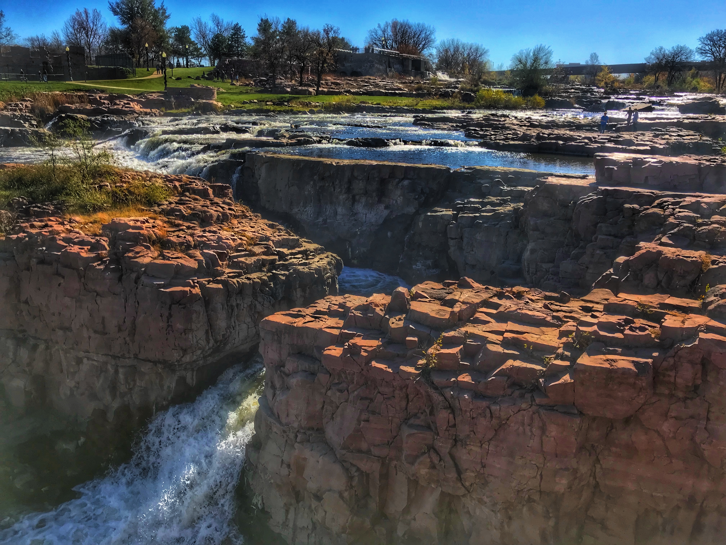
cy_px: 272
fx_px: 587
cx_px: 363
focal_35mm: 28
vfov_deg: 49.7
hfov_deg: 63.4
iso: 20
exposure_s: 1/1623
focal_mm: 3.99
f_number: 1.8
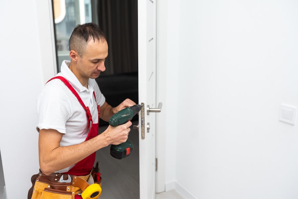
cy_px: 100
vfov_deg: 37.9
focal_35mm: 35
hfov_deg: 54.4
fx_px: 290
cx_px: 149
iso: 160
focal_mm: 35
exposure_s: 1/160
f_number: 2.8
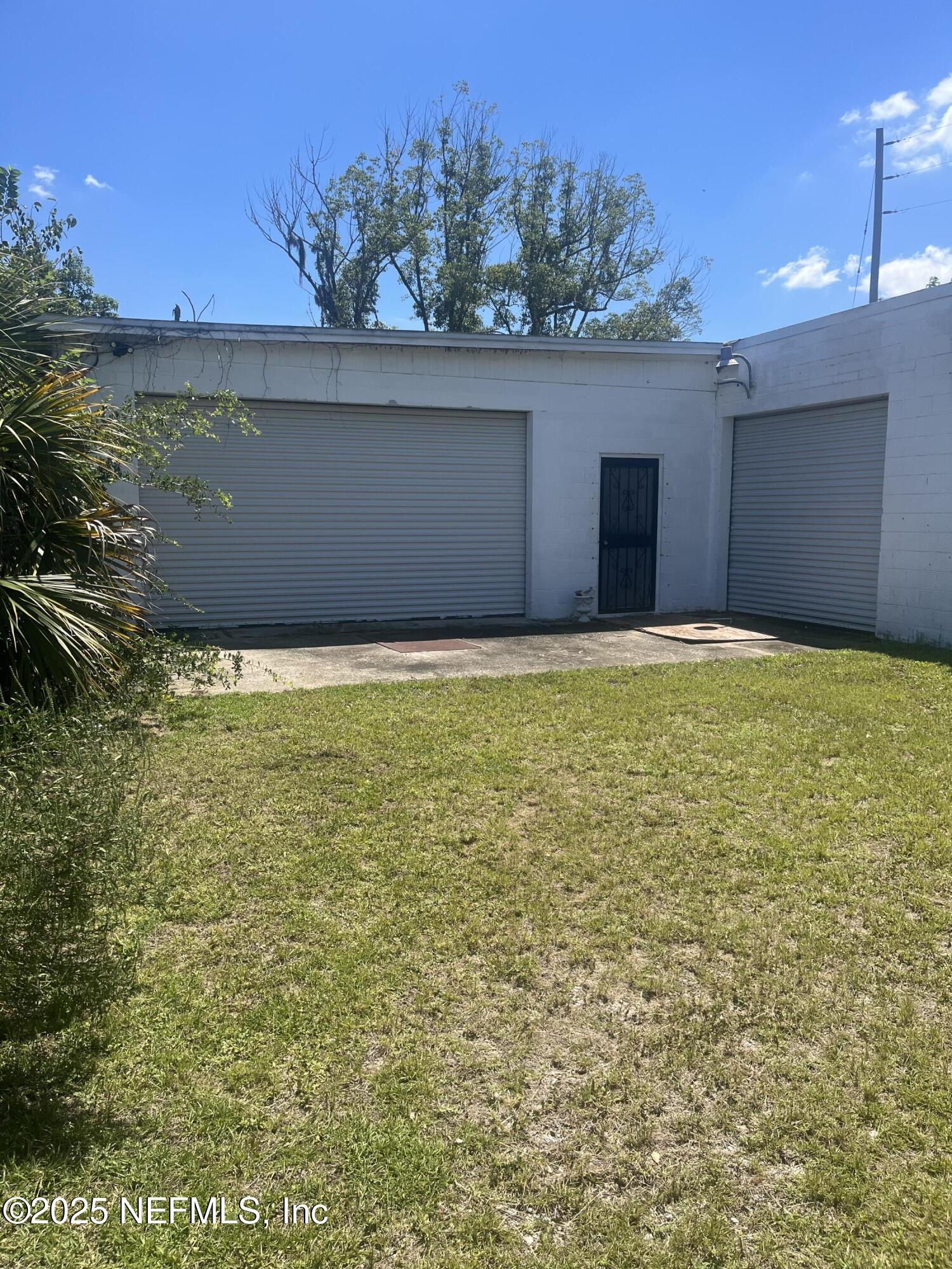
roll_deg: +3.2
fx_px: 953
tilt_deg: -4.1
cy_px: 634
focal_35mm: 26
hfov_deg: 53.1
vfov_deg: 67.3
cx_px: 476
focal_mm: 5.1
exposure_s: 1/2688
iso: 50
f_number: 1.6
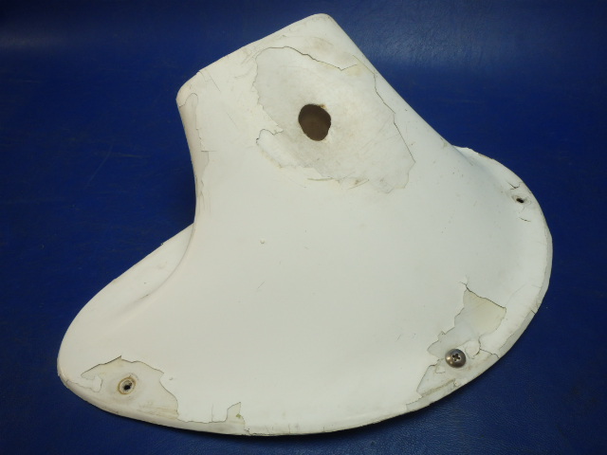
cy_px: 228
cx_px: 304
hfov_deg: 63.4
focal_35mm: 28
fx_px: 491
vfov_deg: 49.7
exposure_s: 1/60
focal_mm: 5
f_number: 3.9
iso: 200
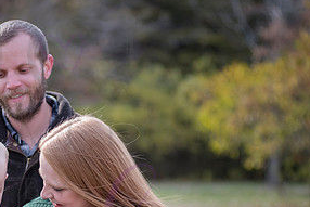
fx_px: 1396
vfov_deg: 8.5
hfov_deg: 12.6
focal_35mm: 162
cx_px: 67
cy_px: 186
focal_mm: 80
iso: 400
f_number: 3.2
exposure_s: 1/1000
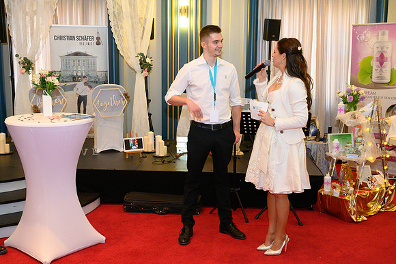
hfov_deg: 47.4
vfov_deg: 32.6
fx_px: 451
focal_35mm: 41
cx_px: 198
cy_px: 132
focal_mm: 41
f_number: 10
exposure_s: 1/60
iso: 10000
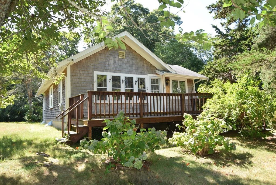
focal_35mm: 24
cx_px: 138
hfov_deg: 73.7
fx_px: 184
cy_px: 92
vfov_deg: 53.2
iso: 100
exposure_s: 1/125
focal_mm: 16
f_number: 5.6
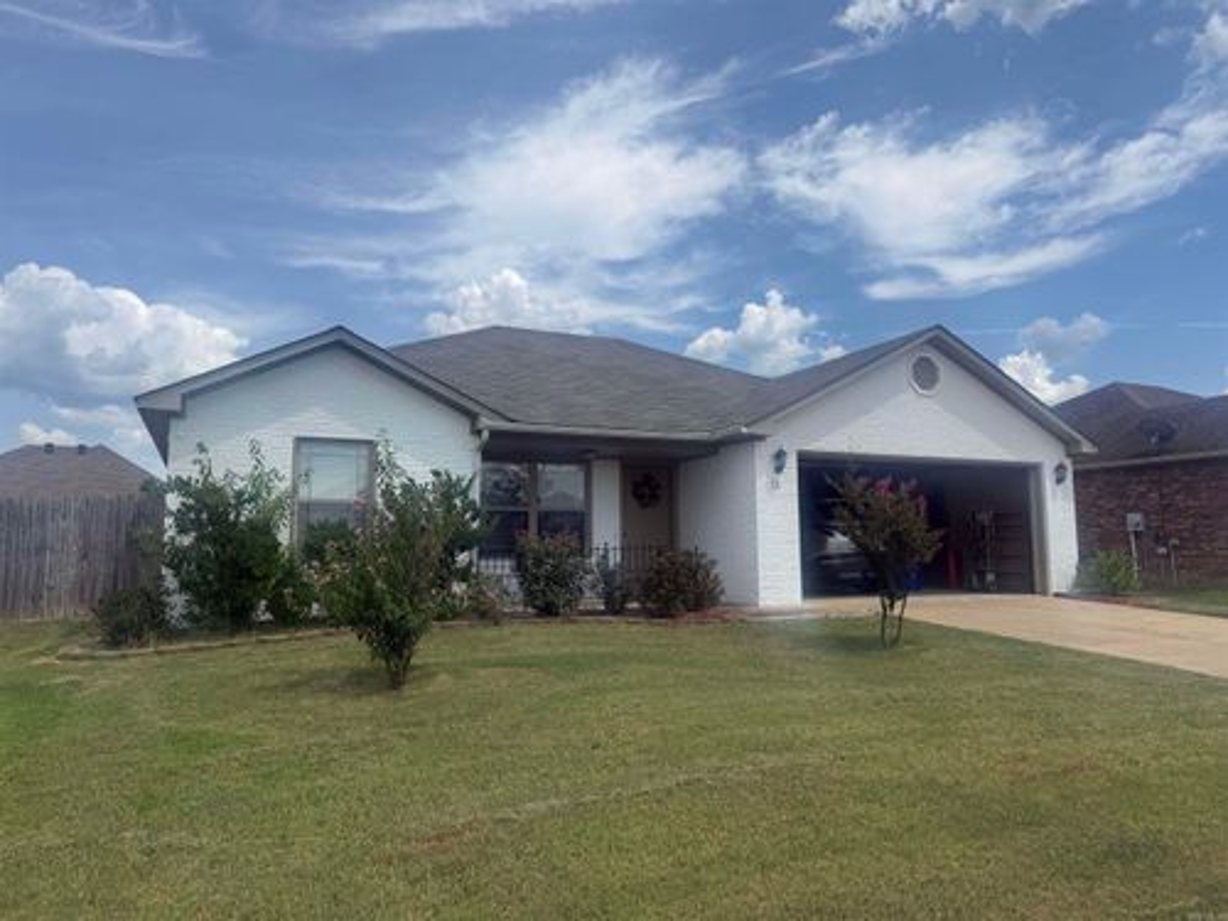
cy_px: 460
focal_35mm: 24
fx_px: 851
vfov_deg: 56.8
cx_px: 614
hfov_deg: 71.6
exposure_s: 1/6711
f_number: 1.78
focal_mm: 6.76
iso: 80
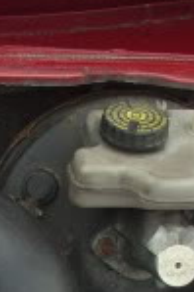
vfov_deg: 10.2
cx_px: -259
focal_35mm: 196
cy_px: 404
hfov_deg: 6.7
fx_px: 1588
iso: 80
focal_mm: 7.8
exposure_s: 1/45
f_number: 2.8
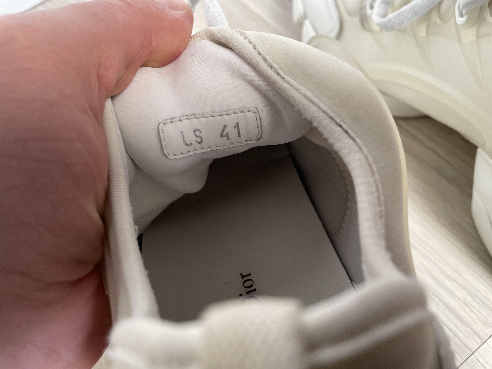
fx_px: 370
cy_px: 184
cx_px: 246
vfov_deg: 53.1
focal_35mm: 26
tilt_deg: -59.5
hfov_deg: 67.3
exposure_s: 1/106
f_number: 1.6
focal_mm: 4.2
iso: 125
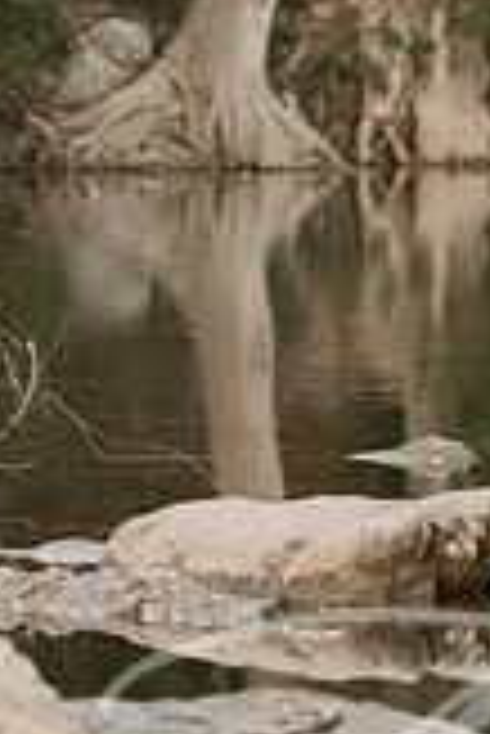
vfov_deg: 5.8
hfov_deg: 3.9
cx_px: 544
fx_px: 7252
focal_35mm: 356
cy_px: 277
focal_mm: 100
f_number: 2.8
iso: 320
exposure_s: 1/160
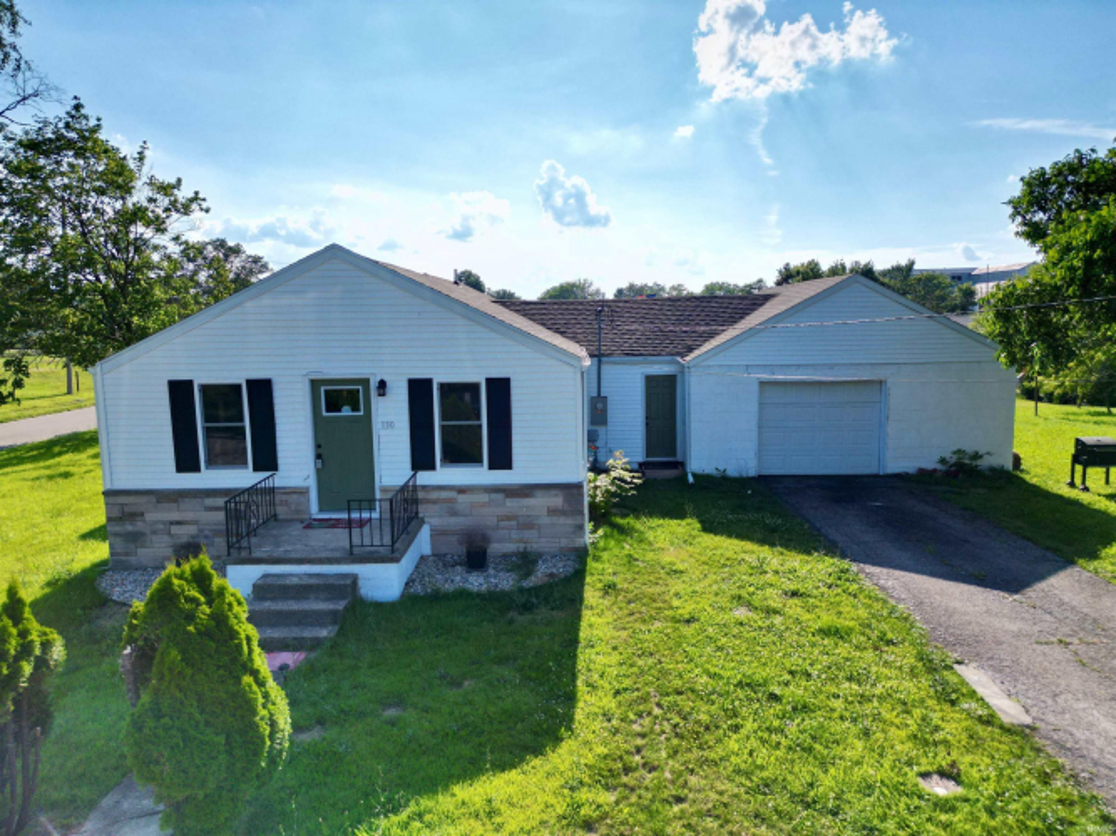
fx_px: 774
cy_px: 418
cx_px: 558
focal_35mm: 24
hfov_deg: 71.6
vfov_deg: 56.8
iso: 100
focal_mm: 6.72
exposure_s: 1/5000
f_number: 1.7
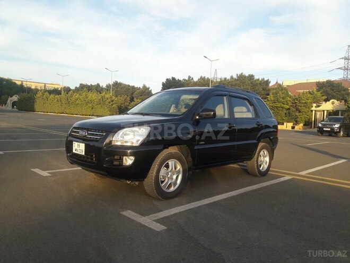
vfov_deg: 49.7
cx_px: 175
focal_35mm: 28
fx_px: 283
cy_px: 132
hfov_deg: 63.4
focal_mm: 3.7
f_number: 1.9
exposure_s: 1/380
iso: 40
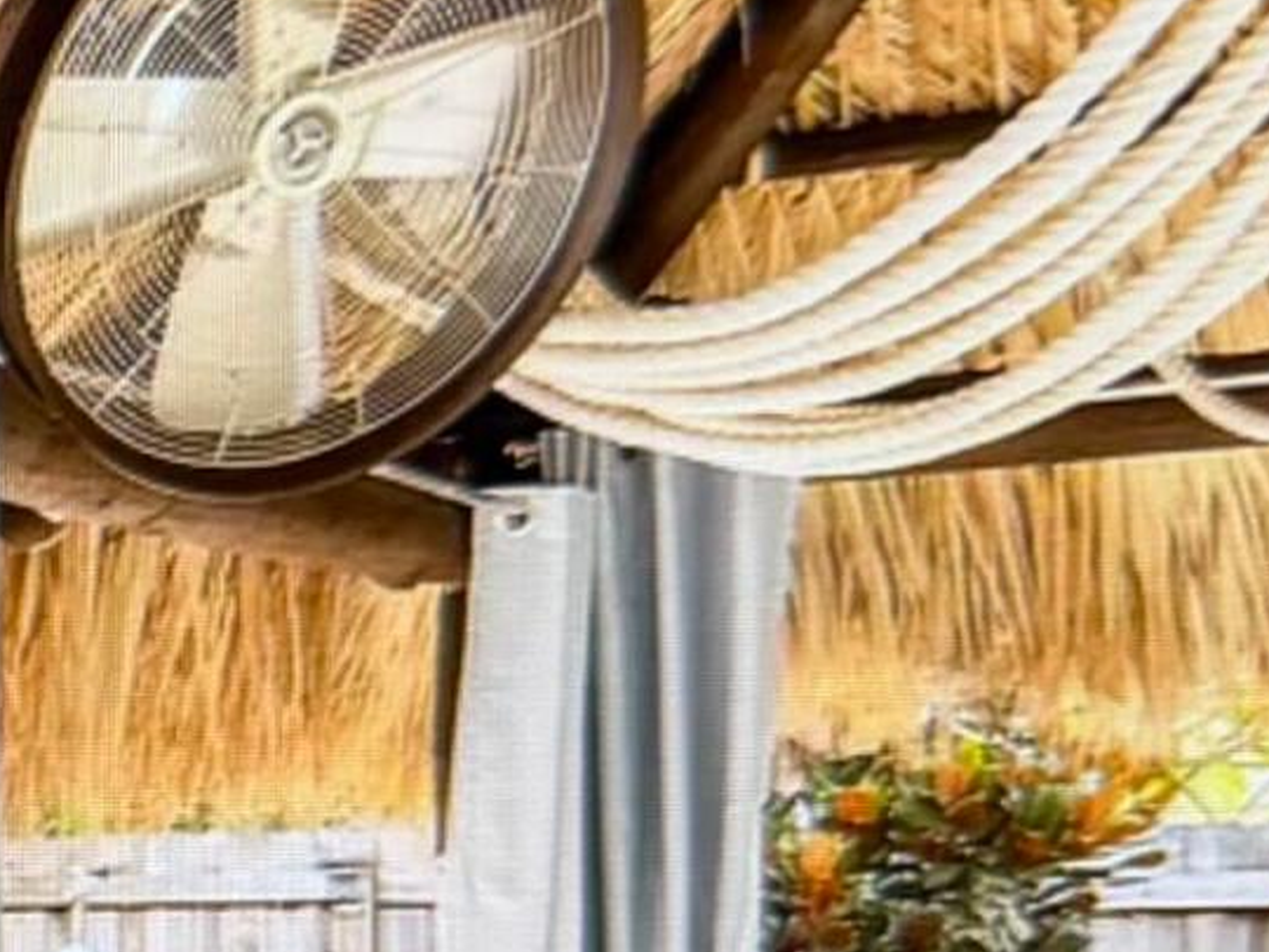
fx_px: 4692
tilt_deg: -3.0
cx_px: -1292
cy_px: 971
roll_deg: +1.3
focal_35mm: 128
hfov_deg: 13.2
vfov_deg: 11.5
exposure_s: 1/121
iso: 125
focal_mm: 6.76
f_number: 1.78
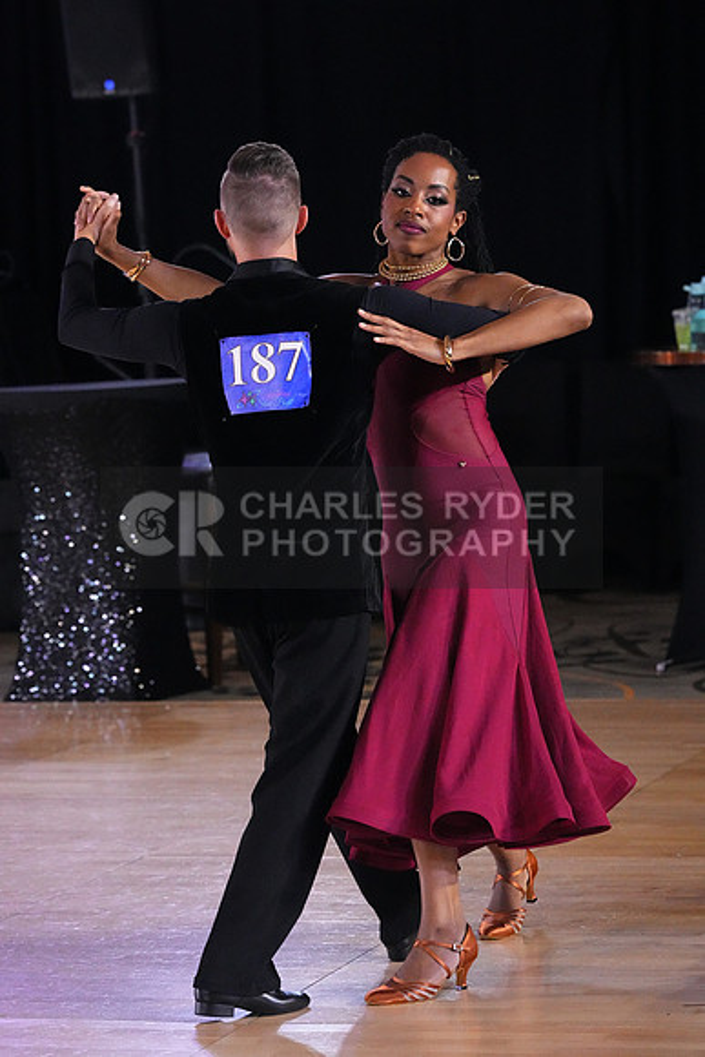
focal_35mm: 130
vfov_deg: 15.8
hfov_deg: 10.6
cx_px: 352
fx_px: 3816
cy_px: 528
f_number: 5
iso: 16000
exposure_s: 1/400
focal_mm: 130
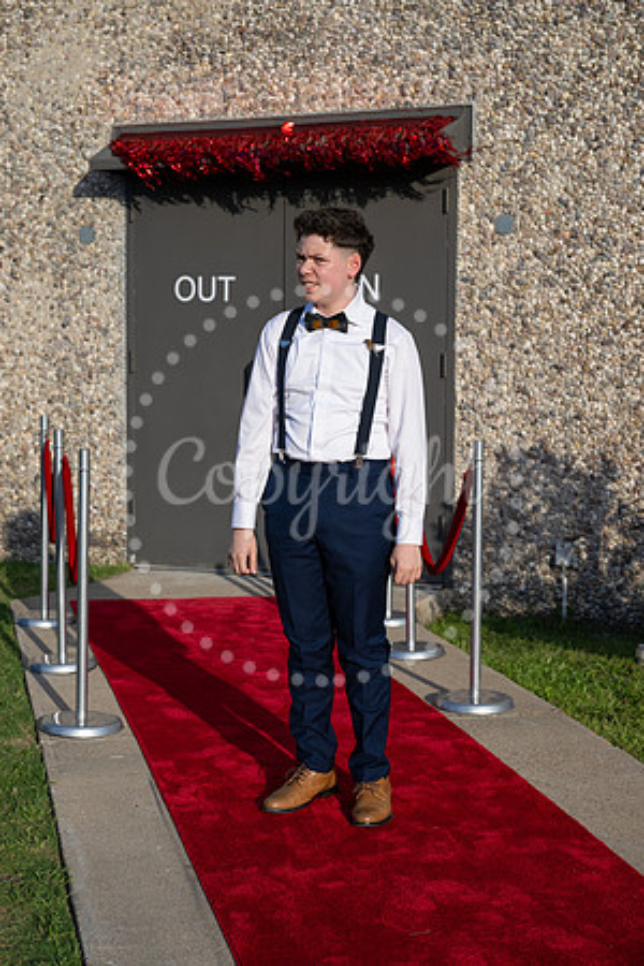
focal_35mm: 60
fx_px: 1610
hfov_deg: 22.6
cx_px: 322
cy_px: 483
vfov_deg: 33.4
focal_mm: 60
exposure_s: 1/2000
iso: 320
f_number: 5
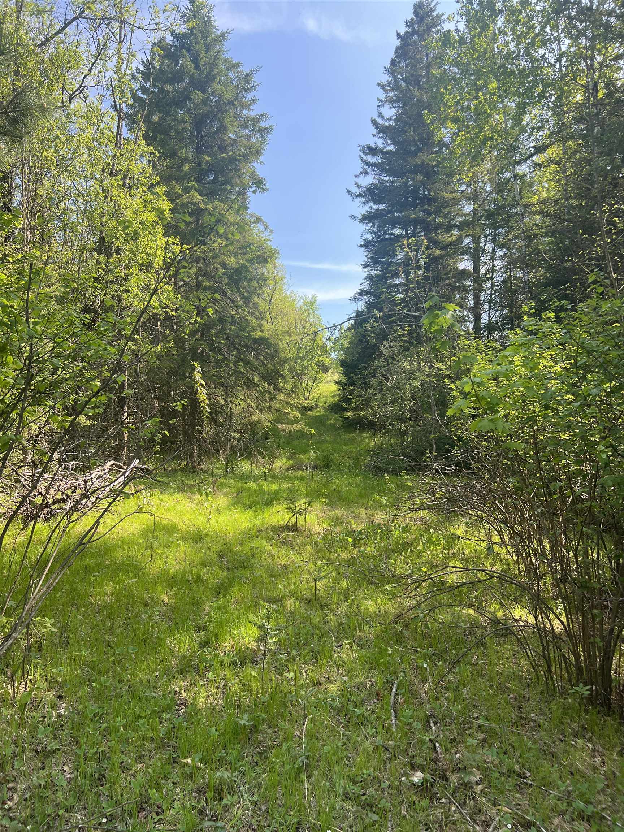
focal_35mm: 26
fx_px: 625
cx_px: 312
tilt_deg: +2.7
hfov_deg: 53.1
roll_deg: +2.7
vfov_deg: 67.3
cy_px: 416
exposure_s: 1/974
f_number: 1.5
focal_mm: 5.7
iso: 50
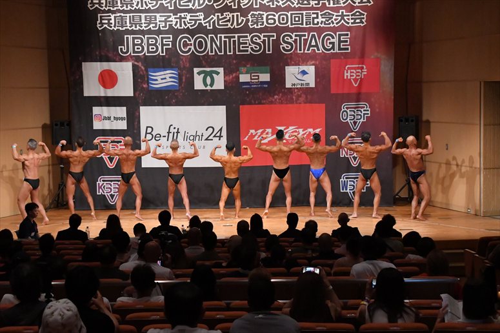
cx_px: 250
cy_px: 166
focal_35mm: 82
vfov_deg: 16.6
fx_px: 1138
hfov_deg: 24.8
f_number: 5.6
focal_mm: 55
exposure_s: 1/400
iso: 8000
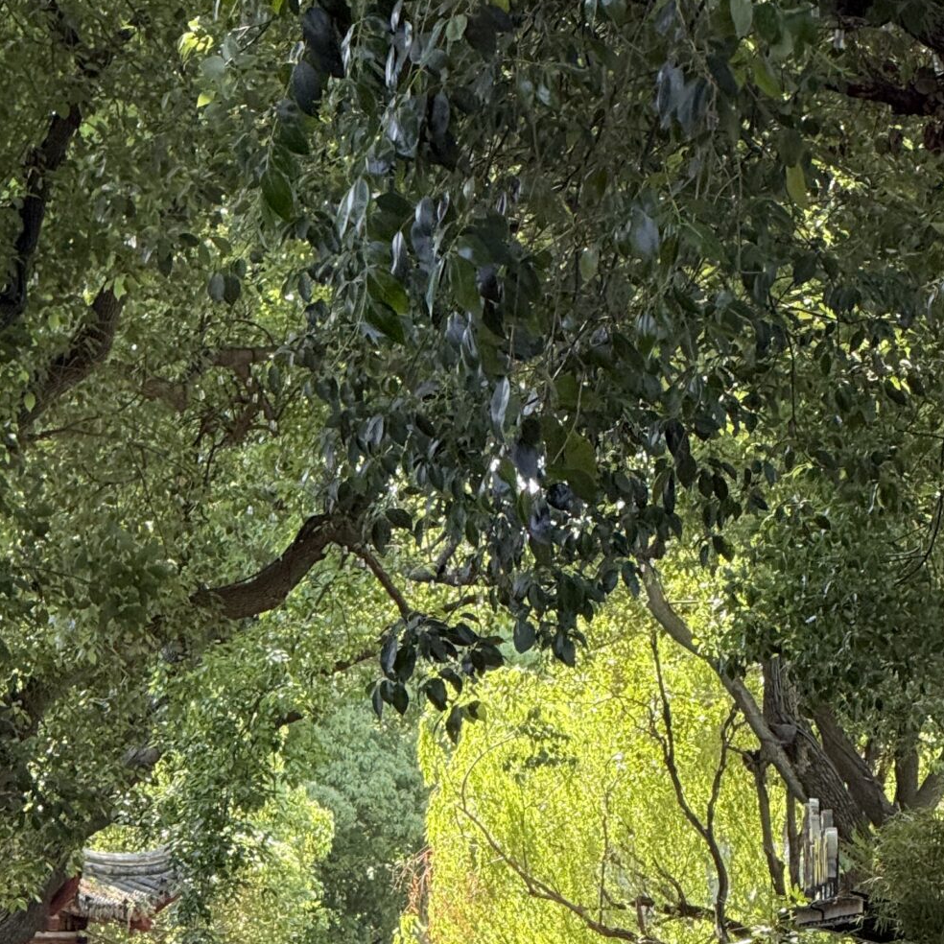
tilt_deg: -0.5
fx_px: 8515
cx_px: 443
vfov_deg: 6.3
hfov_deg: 6.3
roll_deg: +0.9
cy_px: 1113
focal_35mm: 276
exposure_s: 1/99
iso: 100
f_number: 2.8
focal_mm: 15.66
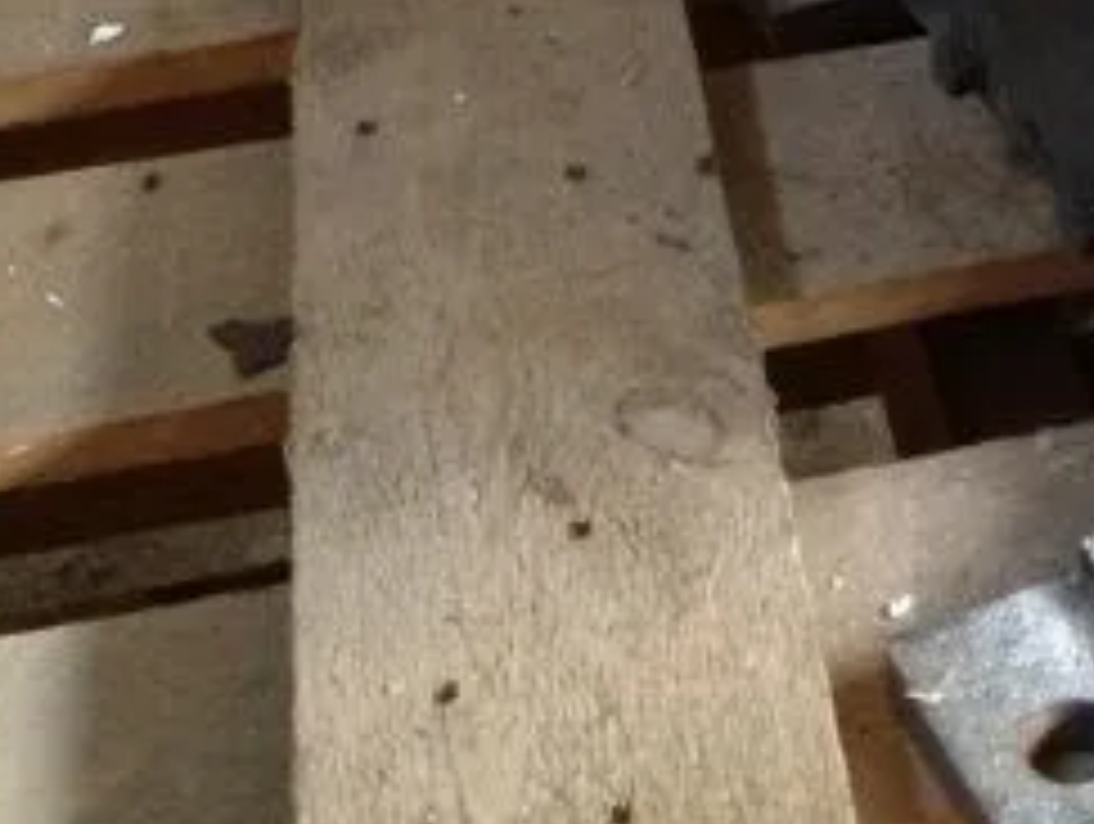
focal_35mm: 92
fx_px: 2912
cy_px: -239
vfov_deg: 15.4
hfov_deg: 20.2
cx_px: 1234
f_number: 2.4
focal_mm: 4.28
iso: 400
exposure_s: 1/17
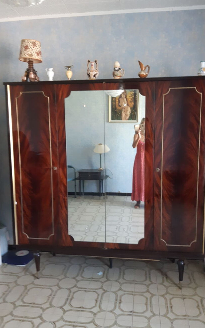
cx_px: 106
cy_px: 163
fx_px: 250
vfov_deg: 66.5
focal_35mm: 28
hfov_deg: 44.5
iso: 400
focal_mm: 3.93
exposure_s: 1/25
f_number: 1.7
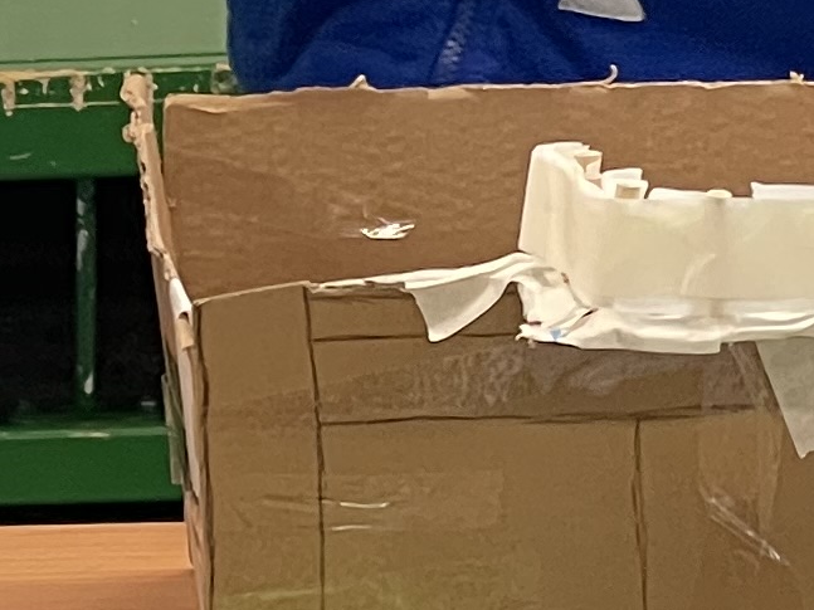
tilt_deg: -16.6
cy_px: 184
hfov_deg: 6.0
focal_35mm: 324
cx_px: -624
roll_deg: +2.3
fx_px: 7617
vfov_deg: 4.6
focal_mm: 6
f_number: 2
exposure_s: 1/100
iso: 160
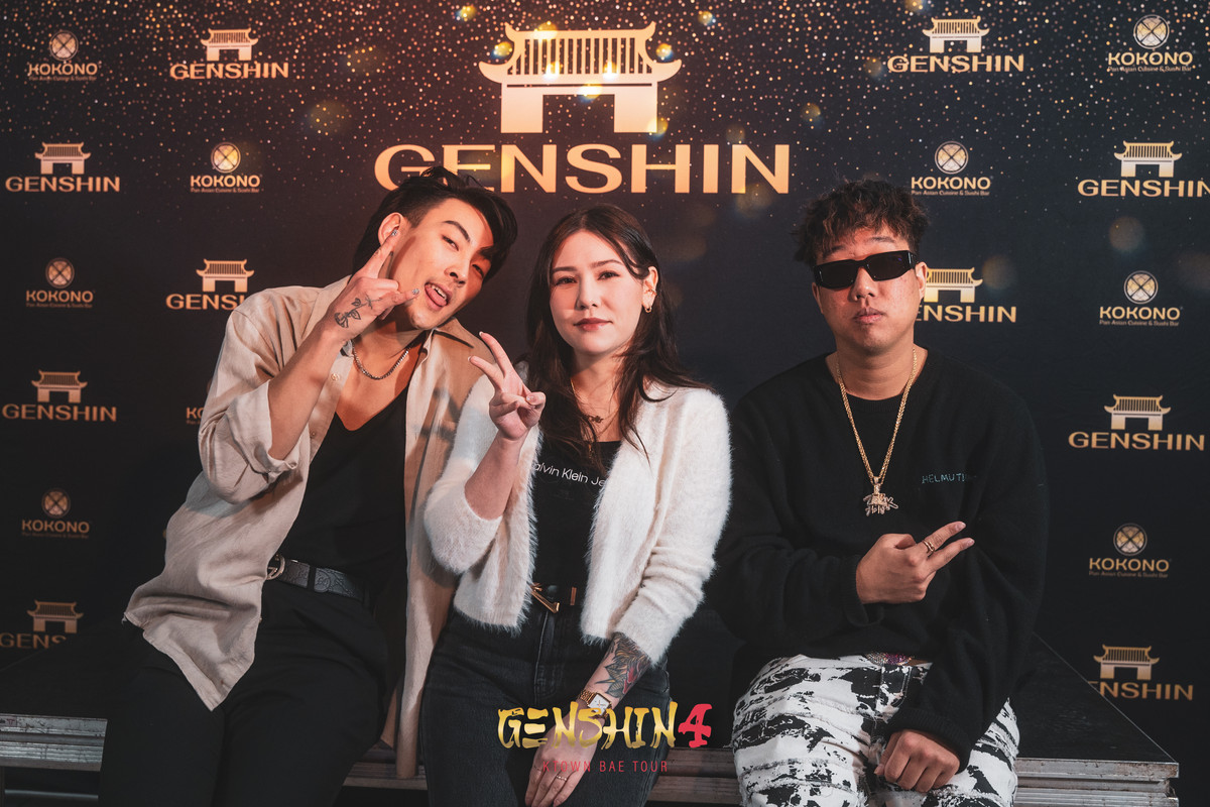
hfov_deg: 49.0
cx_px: 589
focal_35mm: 39
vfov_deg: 33.8
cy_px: 362
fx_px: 1327
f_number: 4
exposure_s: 1/125
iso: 1250
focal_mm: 33.1
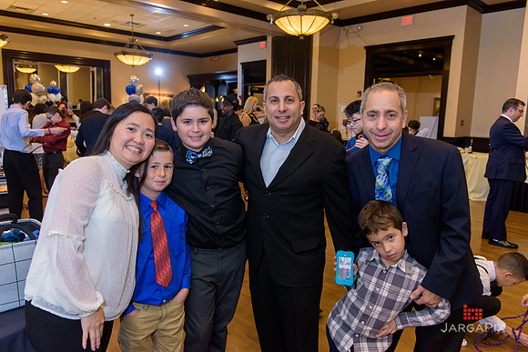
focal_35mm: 27
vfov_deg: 48.0
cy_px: 176
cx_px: 264
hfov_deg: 67.4
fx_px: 396
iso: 800
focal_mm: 27
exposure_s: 1/125
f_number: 3.2
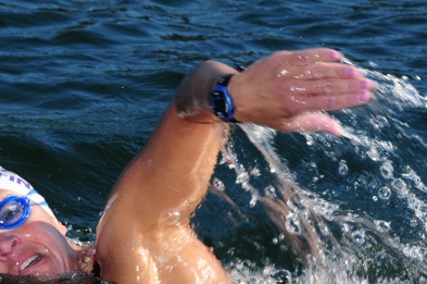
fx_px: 3907
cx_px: 124
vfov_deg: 4.2
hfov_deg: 6.3
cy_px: 192
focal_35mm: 330
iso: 400
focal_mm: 135
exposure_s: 1/250
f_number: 18
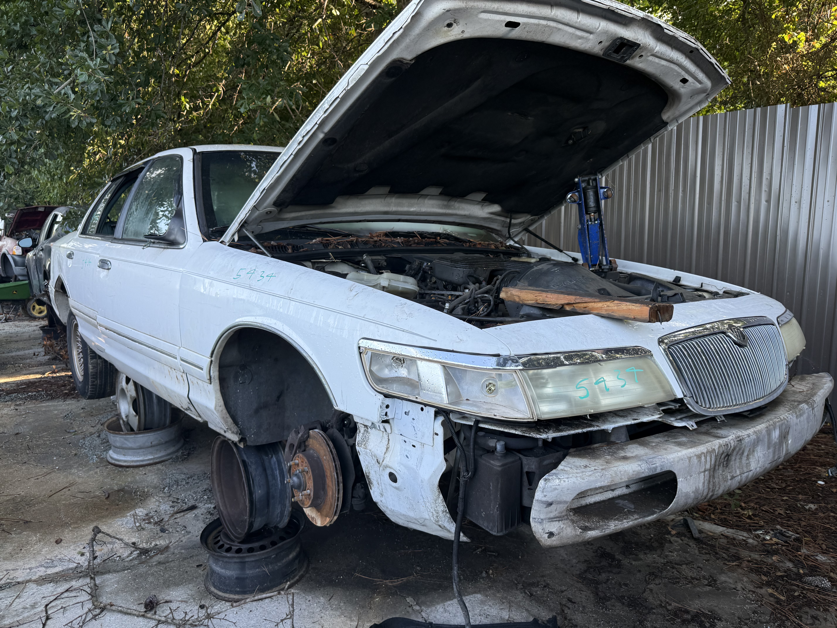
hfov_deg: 71.6
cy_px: 314
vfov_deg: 56.8
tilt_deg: -5.1
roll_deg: -2.8
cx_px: 418
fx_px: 580
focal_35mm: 24
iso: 80
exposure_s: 1/344
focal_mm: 6.76
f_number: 1.78
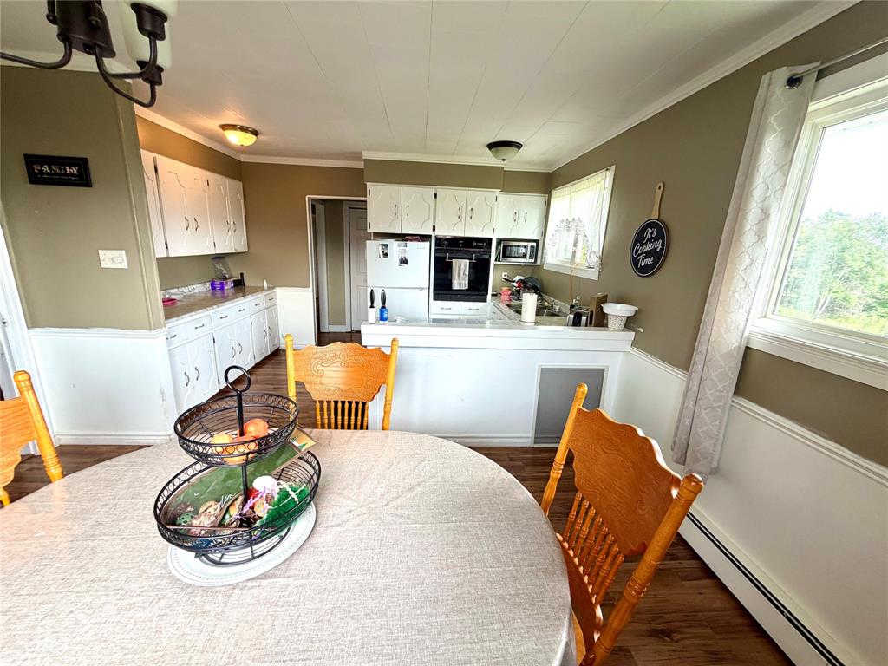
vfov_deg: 85.7
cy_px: 333
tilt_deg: -12.8
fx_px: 359
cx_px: 444
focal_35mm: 14
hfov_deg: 102.1
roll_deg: -2.6
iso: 125
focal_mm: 2.22
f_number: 2.2
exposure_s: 1/121
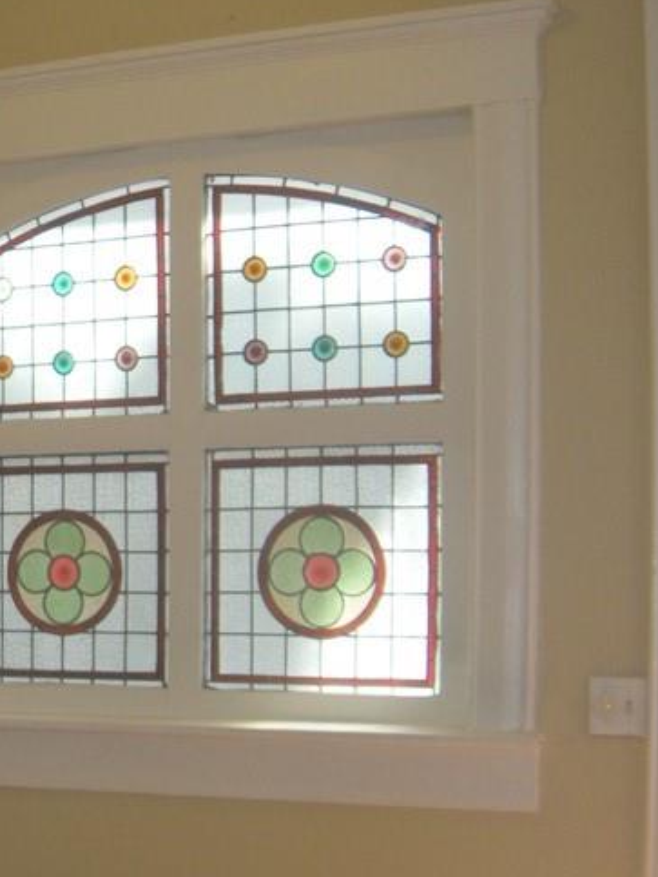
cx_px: -16
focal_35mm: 74
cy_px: 676
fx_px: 1876
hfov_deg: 19.3
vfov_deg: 25.9
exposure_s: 1/53.6
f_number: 3.8
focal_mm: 5.9
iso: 100
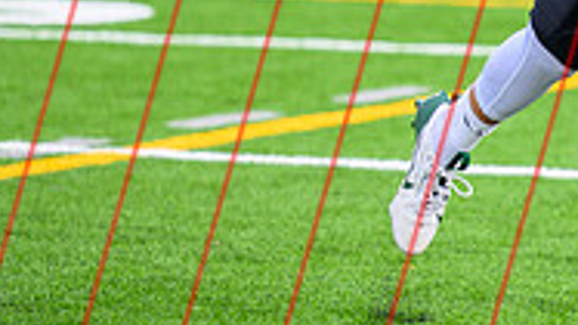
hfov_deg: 3.8
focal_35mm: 565
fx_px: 8656
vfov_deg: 2.1
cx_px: 624
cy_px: -4
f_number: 2.8
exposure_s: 1/2000
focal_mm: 145
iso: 360
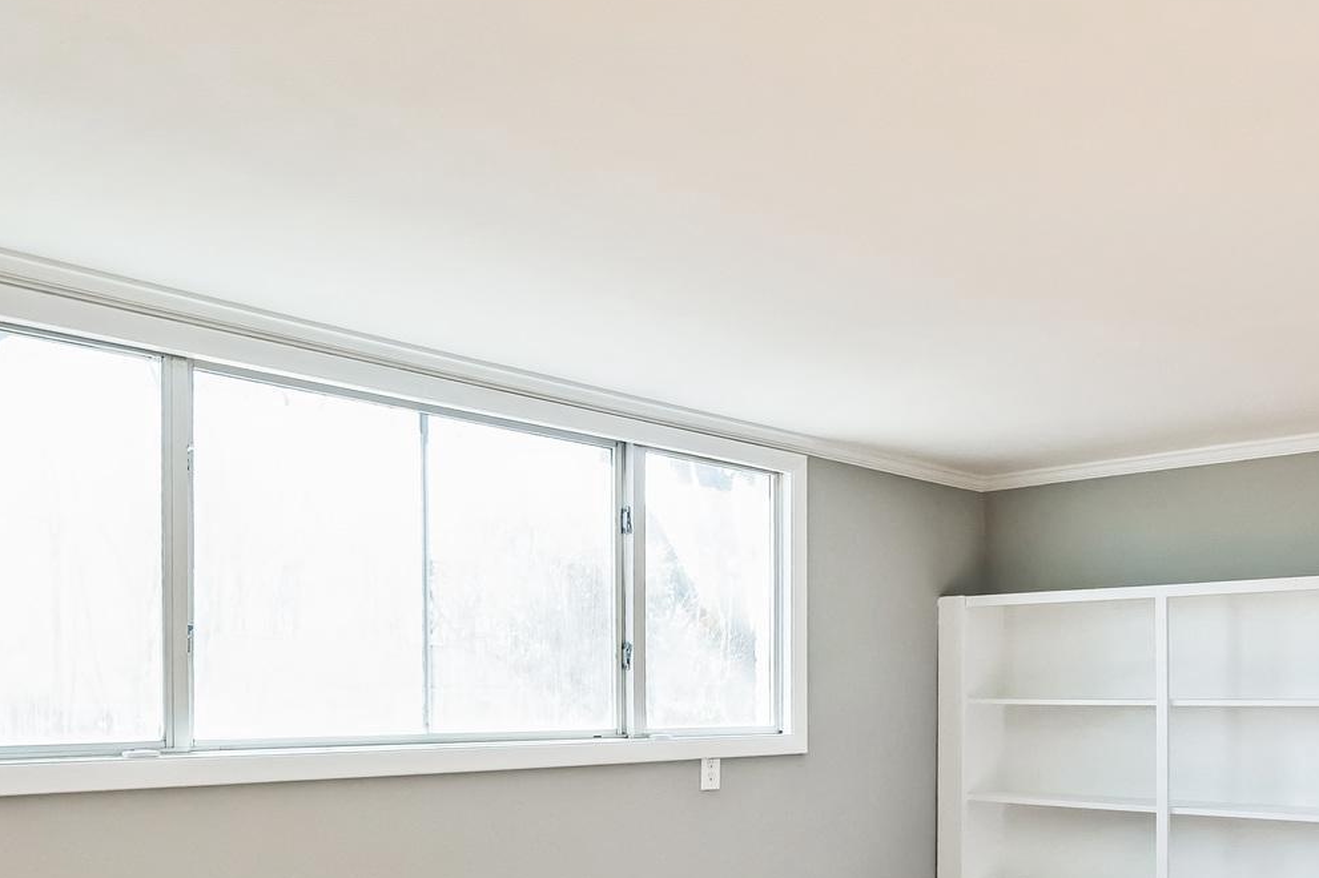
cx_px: 869
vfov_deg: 40.9
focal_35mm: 31
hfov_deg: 59.0
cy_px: 675
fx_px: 1135
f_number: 5.6
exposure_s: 1/400
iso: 1250
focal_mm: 15
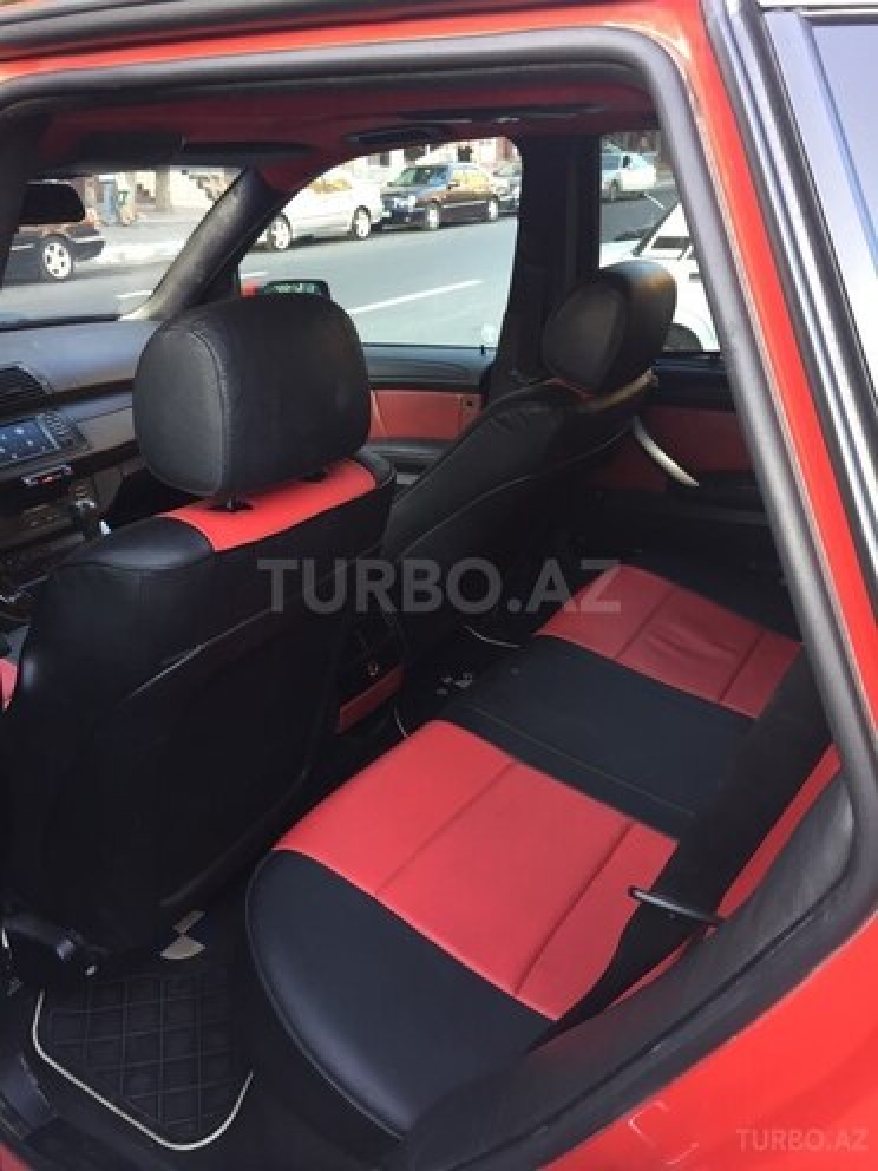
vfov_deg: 61.7
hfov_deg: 48.2
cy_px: 586
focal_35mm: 29
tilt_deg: -22.0
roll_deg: +2.1
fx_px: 981
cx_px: 439
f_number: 2.2
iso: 80
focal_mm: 4.15
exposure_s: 1/33
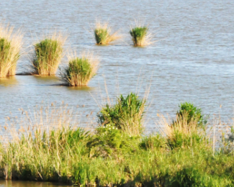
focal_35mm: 454
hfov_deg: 4.3
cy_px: -35
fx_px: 3147
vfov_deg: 3.4
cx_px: 9
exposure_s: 1/640
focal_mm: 105
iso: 1600
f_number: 16
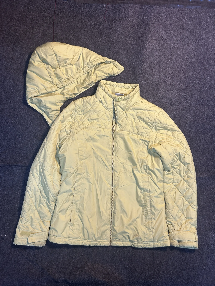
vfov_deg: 67.3
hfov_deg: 53.1
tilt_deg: -55.2
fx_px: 215
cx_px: 108
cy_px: 143
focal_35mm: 26
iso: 100
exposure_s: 1/50
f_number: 1.5
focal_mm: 5.7
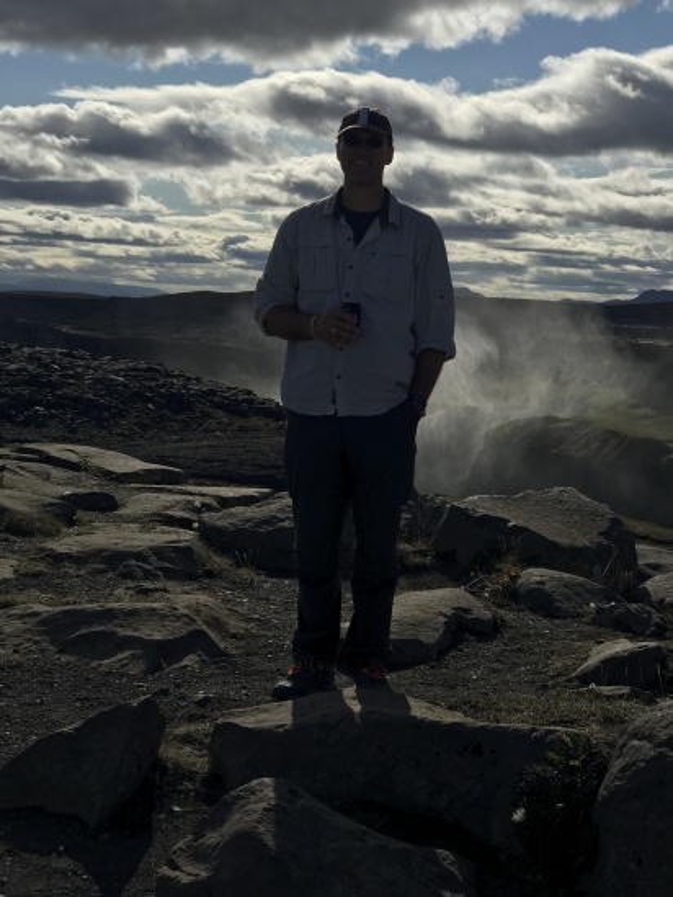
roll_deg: -2.0
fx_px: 1477
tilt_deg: -5.3
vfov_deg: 33.8
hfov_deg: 25.7
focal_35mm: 57
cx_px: 336
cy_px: 448
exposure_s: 1/2519
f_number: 2.8
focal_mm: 6.6
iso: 20
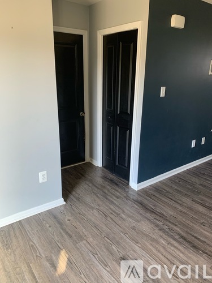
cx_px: 106
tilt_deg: -16.7
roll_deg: -1.7
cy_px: 142
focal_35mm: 26
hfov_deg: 53.1
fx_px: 212
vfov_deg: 67.3
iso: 100
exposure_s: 1/60
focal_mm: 4.25
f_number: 1.8
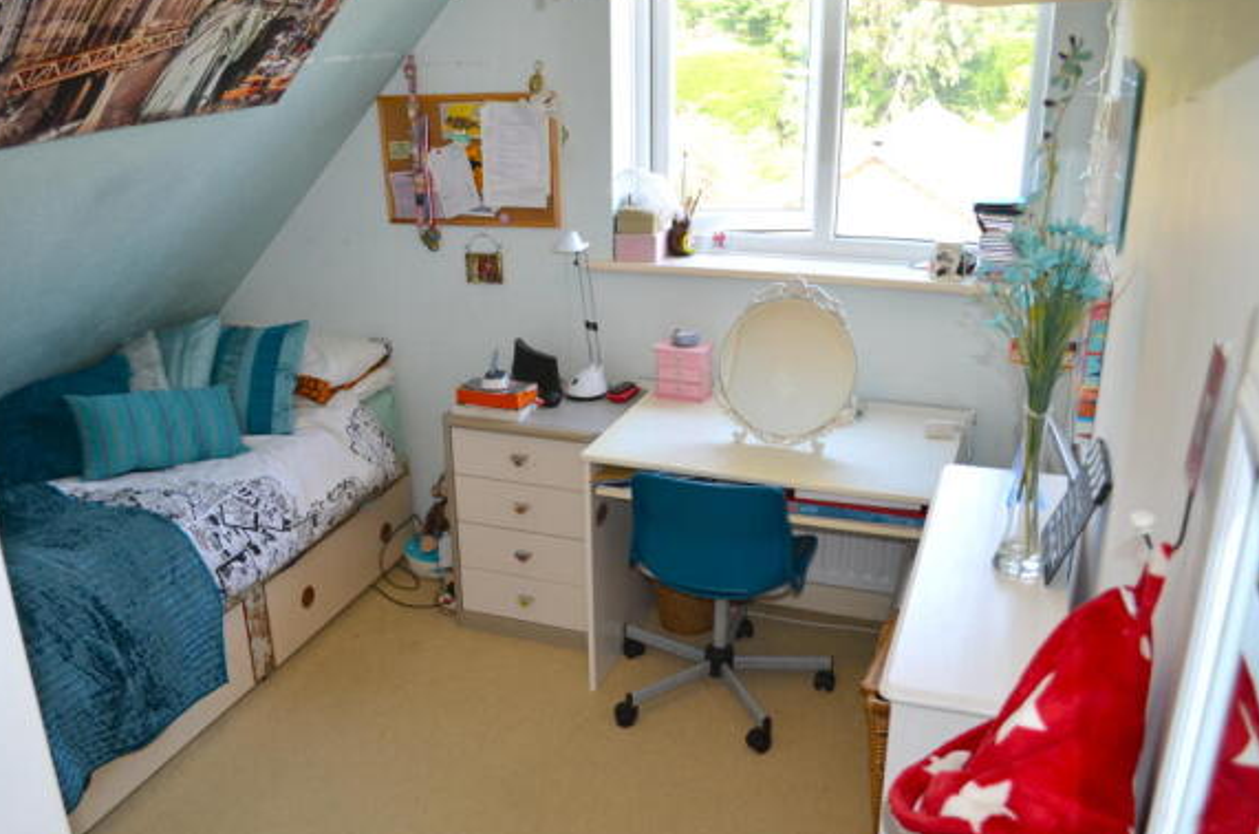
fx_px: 1082
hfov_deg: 60.2
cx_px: 553
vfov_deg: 42.1
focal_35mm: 31
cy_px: 463
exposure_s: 1/125
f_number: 3.5
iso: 320
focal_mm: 18
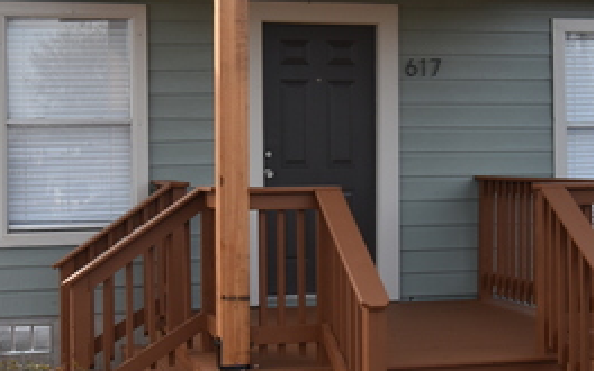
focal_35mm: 74
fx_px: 1198
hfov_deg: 27.8
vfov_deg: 17.6
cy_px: 181
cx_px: 277
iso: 220
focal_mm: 20
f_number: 5.6
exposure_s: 1/250
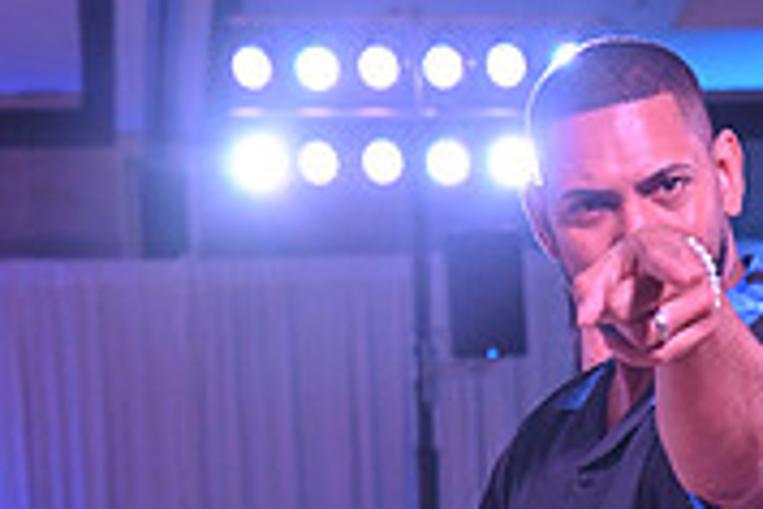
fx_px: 3603
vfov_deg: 7.8
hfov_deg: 12.0
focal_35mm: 170
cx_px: 627
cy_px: 927
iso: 3600
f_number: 5
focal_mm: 52
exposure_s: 1/400
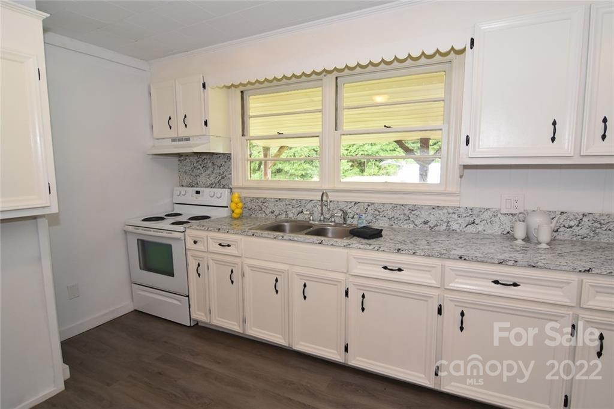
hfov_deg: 90.0
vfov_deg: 67.3
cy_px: 204
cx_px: 307
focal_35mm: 18
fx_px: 307
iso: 360
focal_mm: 12
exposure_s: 1/60
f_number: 4
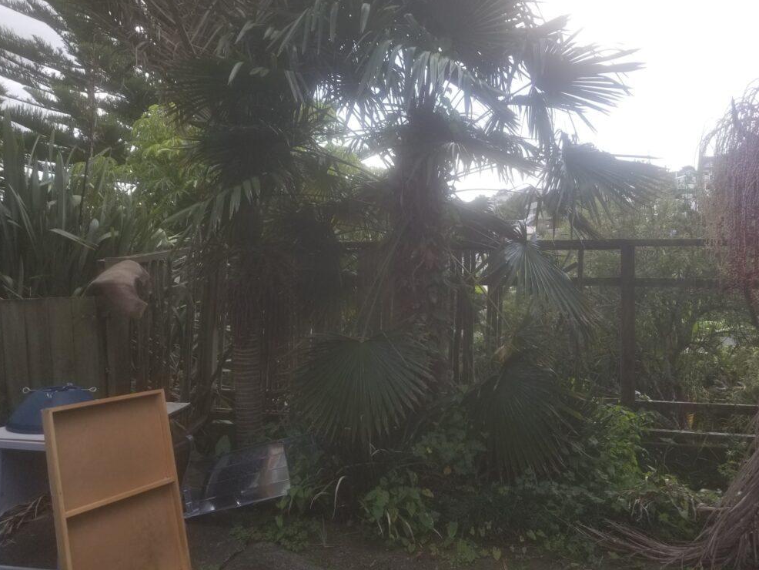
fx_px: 592
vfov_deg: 51.4
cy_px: 275
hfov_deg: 65.3
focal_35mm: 27
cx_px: 389
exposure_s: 1/512
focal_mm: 4.25
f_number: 1.7
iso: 50
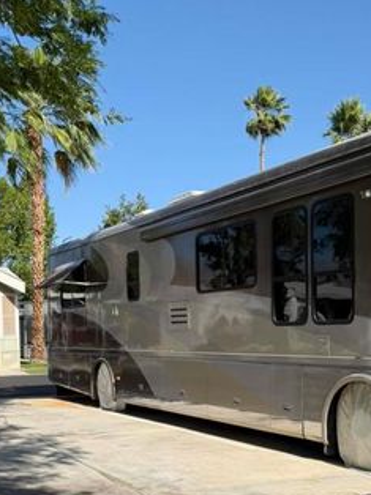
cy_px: 348
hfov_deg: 28.5
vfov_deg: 36.9
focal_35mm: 51
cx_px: 174
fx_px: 730
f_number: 1.78
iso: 80
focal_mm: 6.76
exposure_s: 1/4167
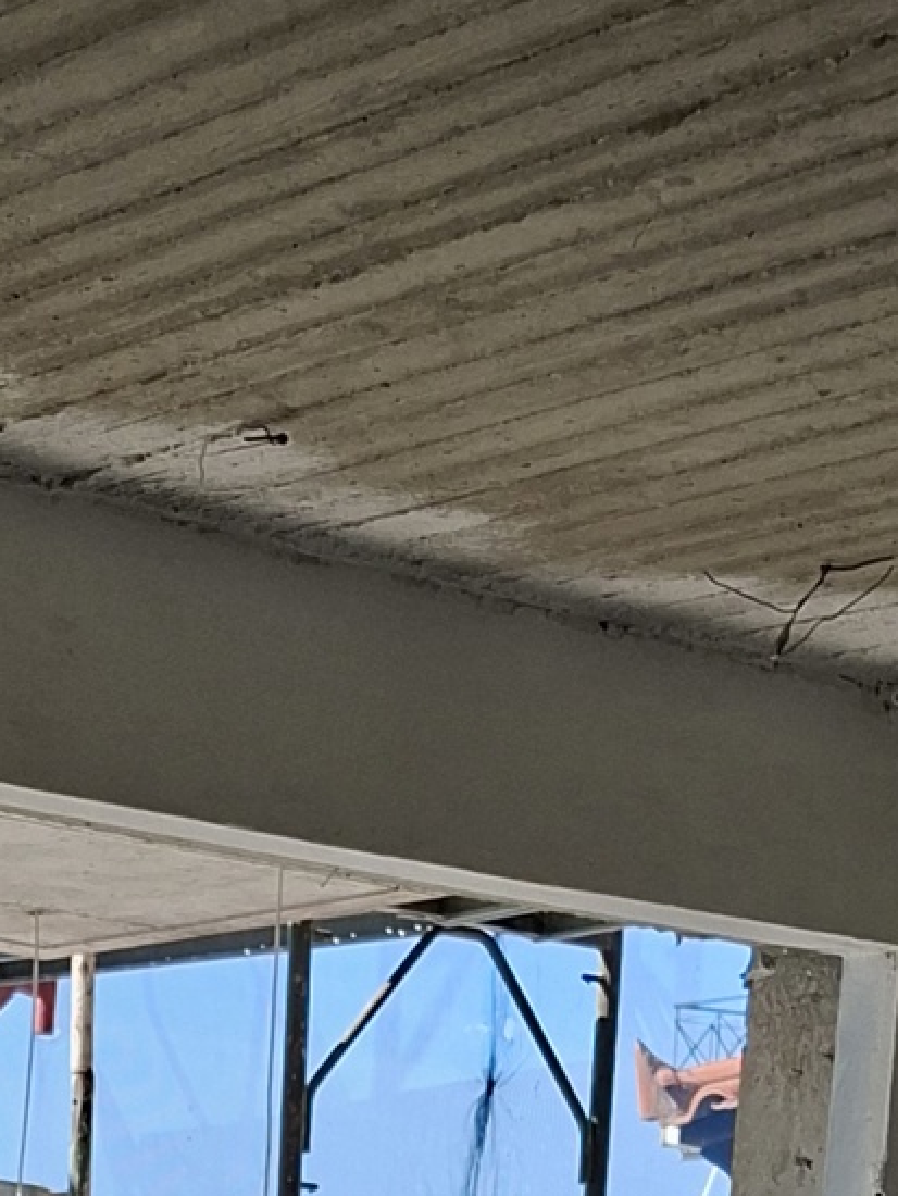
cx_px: -130
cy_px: 2427
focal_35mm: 107
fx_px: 3698
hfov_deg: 13.5
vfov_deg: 14.9
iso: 50
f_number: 1.8
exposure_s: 1/1263
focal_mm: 5.54
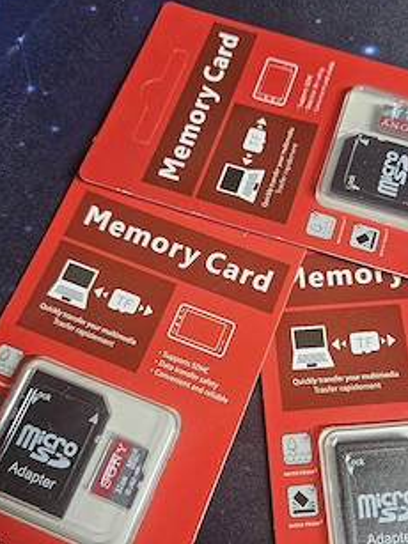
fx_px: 472
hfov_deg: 46.5
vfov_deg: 59.8
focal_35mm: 30
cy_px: 305
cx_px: 248
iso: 500
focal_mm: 5.4
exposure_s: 1/101
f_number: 1.8
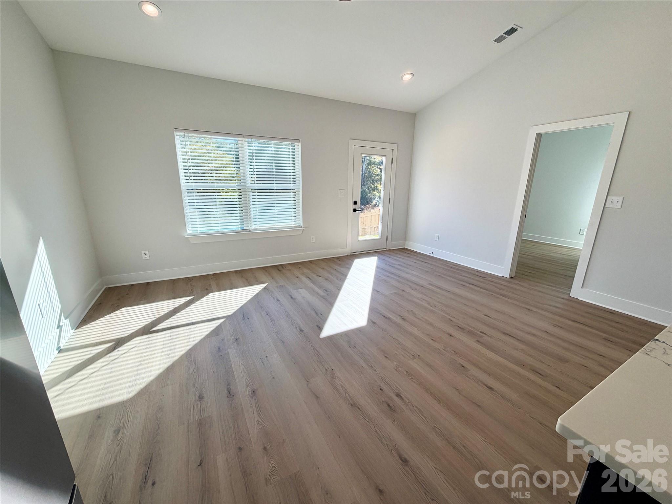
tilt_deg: -15.8
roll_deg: -0.9
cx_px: 336
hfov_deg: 102.1
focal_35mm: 14
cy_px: 252
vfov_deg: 85.7
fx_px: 272
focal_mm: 2.22
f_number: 2.2
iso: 64
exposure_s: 1/419
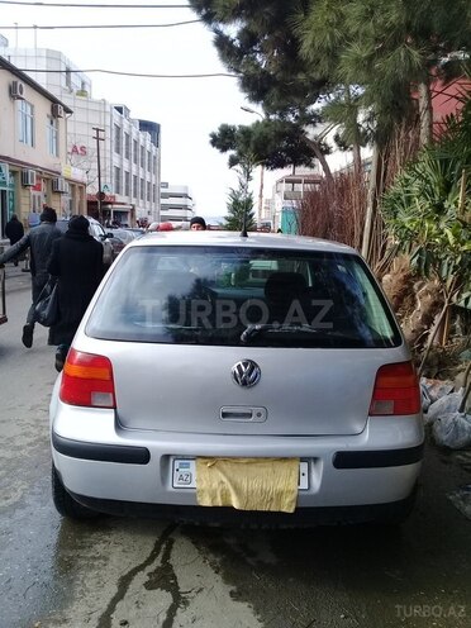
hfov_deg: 45.4
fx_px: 562
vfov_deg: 58.4
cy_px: 314
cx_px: 236
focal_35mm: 31
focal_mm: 3.3
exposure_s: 1/310
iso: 50
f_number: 2.2
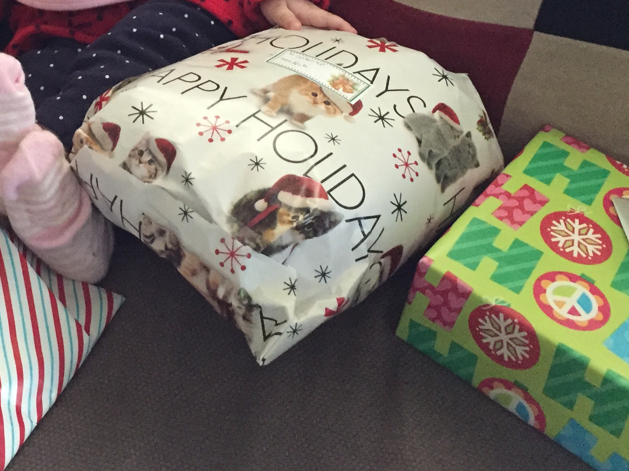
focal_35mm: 60
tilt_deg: -36.8
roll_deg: -0.4
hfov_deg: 31.4
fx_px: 1090
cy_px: 28
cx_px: 134
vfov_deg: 23.6
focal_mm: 4.15
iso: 400
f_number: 2.2
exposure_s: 1/15
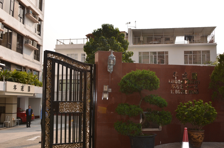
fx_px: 261
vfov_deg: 31.7
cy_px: 74
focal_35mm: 42
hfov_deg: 46.5
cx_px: 112
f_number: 6.3
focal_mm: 28
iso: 100
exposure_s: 1/250
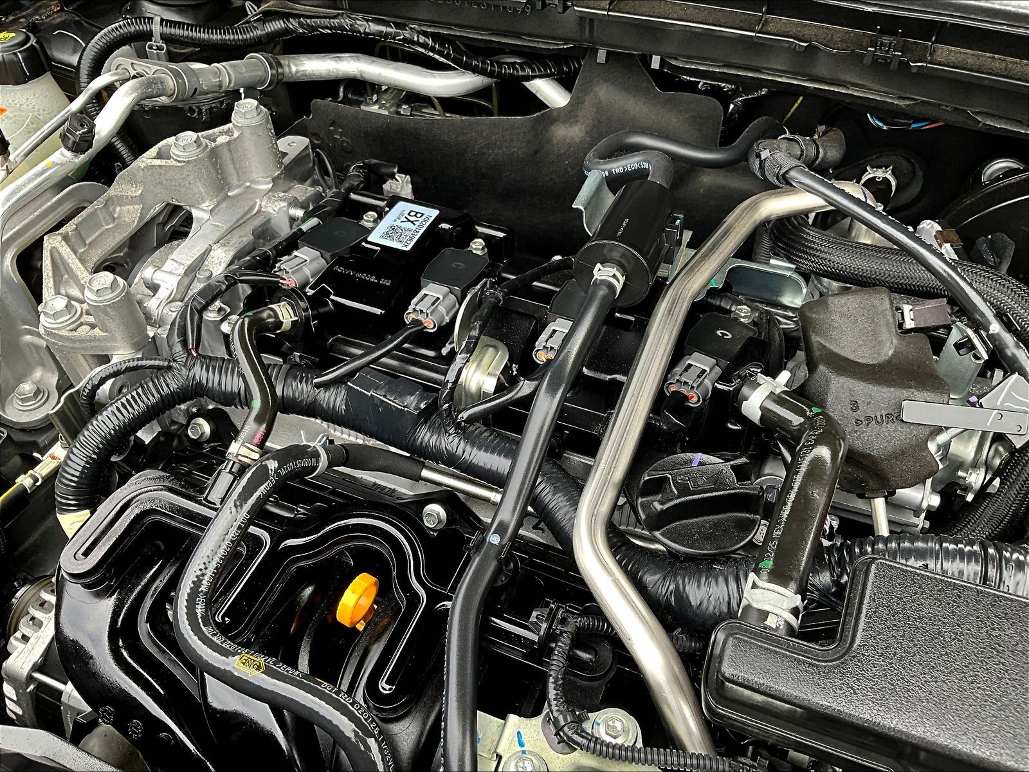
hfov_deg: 61.7
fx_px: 862
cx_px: 514
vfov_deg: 48.2
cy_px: 386
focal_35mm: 29
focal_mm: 3
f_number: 1.8
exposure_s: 1/122
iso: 32
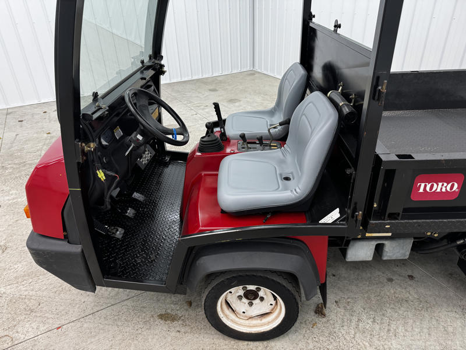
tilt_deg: -30.5
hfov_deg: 71.6
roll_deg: +1.9
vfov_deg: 56.8
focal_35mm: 24
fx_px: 323
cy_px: 175
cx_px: 233
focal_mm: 6.76
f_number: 1.78
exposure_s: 1/120
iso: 160
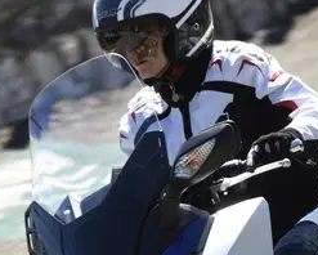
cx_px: 220
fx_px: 8581
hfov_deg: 2.1
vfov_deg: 1.7
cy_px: 339
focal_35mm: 911
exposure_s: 1/250
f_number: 6.3
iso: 100
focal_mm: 200
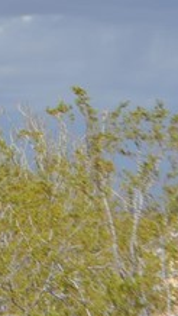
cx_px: -399
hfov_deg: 2.8
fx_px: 3596
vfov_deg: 5.0
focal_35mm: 430
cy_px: 120
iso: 100
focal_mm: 55
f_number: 9
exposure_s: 1/320
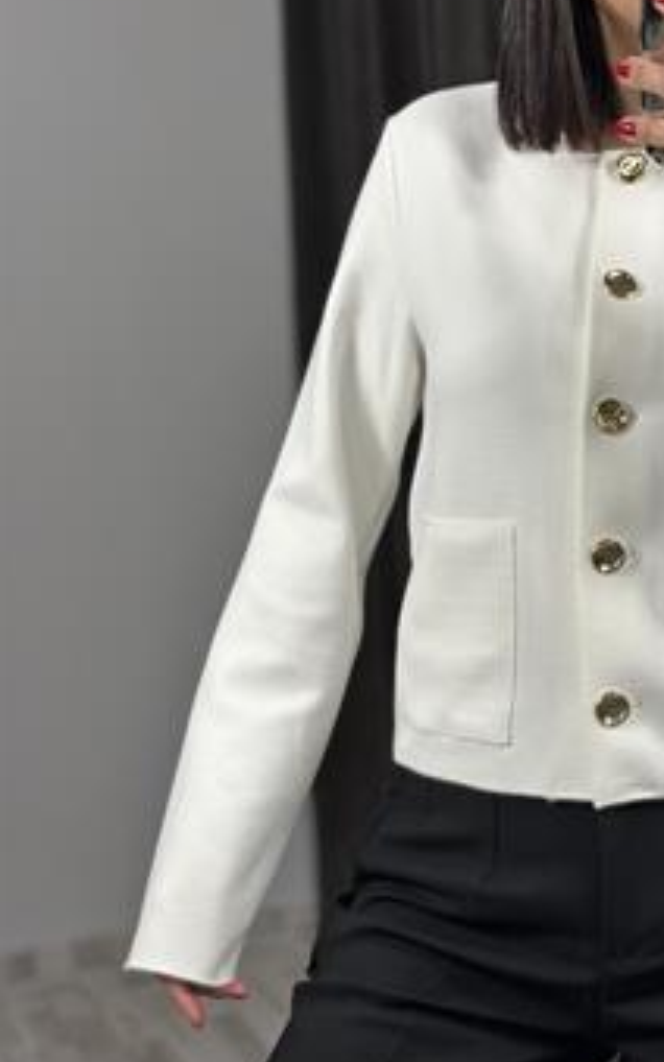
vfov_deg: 33.0
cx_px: 476
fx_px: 1794
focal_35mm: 62
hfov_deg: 20.8
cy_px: 497
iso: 100
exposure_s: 1/100
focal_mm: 6.86
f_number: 1.78
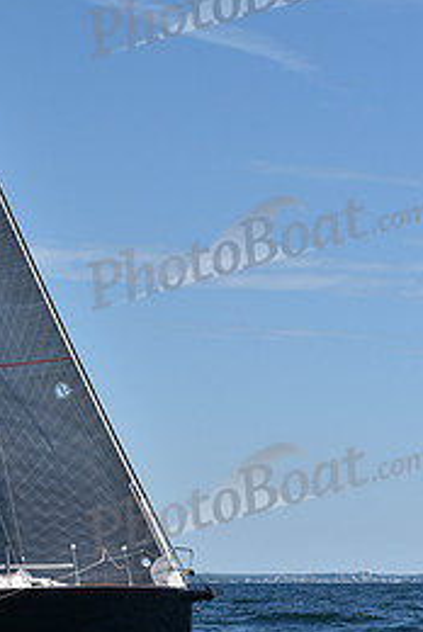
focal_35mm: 156
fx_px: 2742
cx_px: -38
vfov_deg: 13.1
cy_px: 156
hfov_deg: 8.7
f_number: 7.1
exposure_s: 1/1600
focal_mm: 70
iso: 250
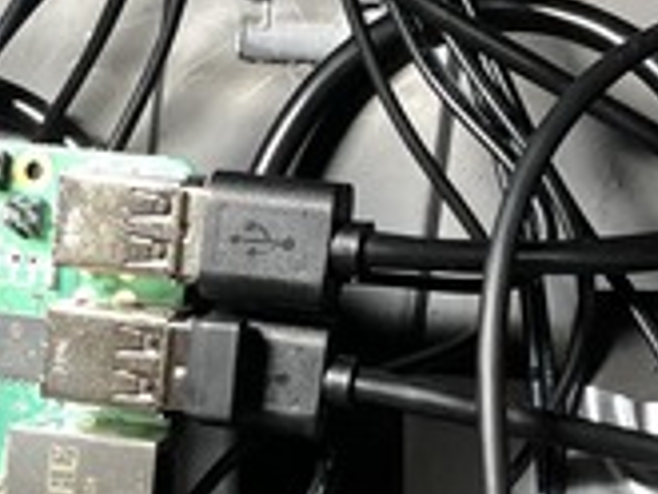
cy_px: 530
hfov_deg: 15.9
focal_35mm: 122
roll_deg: +0.1
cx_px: 28
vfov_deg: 12.0
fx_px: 2321
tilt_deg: -25.1
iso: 64
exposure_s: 1/17
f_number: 1.8
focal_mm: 3.99
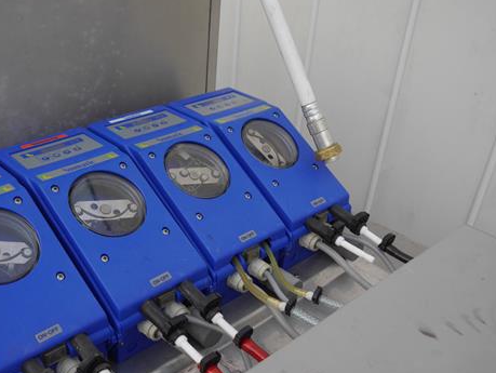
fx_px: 559
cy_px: 248
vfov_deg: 36.5
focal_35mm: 39
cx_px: 180
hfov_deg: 47.3
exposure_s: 1/100
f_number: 3.5
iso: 160
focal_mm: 14
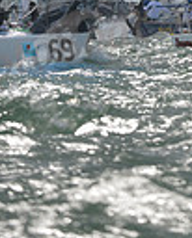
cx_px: 295
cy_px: -264
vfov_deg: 1.5
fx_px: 9017
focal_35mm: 1274
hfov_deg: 1.2
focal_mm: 300
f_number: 6.3
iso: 280
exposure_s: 1/2000
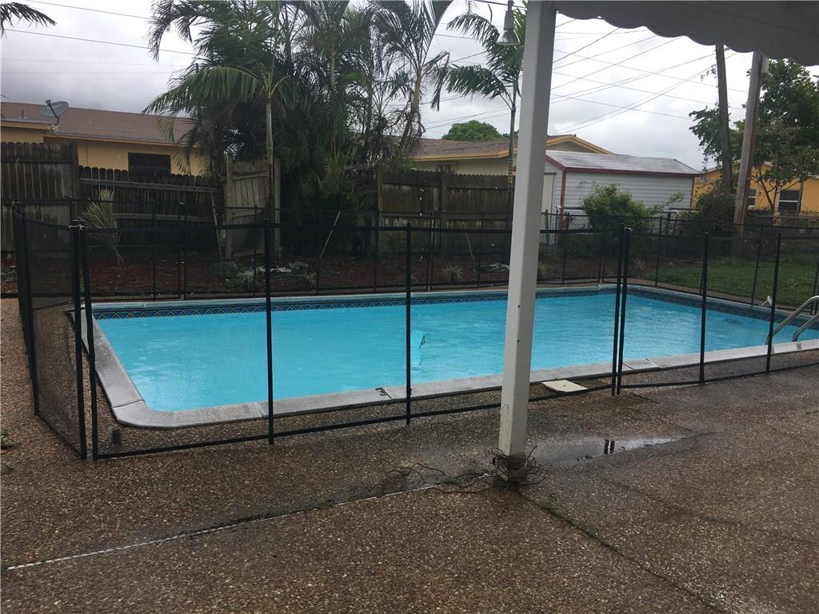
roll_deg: -2.4
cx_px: 410
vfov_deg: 48.2
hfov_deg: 61.7
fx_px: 686
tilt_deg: -8.2
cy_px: 307
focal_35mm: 29
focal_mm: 4.15
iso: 25
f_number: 2.2
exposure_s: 1/699
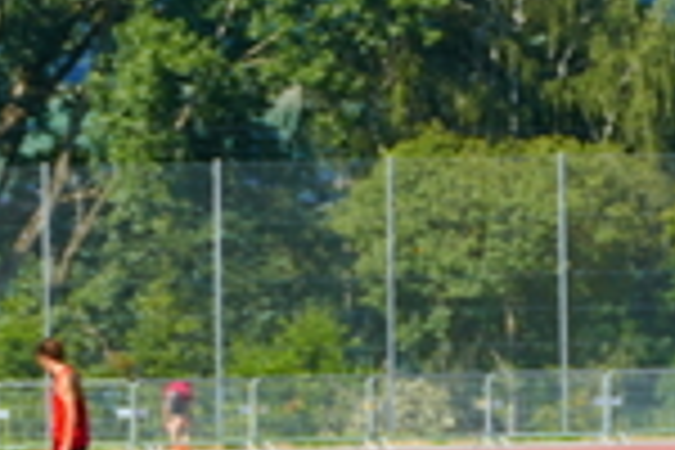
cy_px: 747
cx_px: -171
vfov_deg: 2.5
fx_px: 10368
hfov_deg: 3.7
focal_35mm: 553
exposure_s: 1/800
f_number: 3.9
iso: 125
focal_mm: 56.08
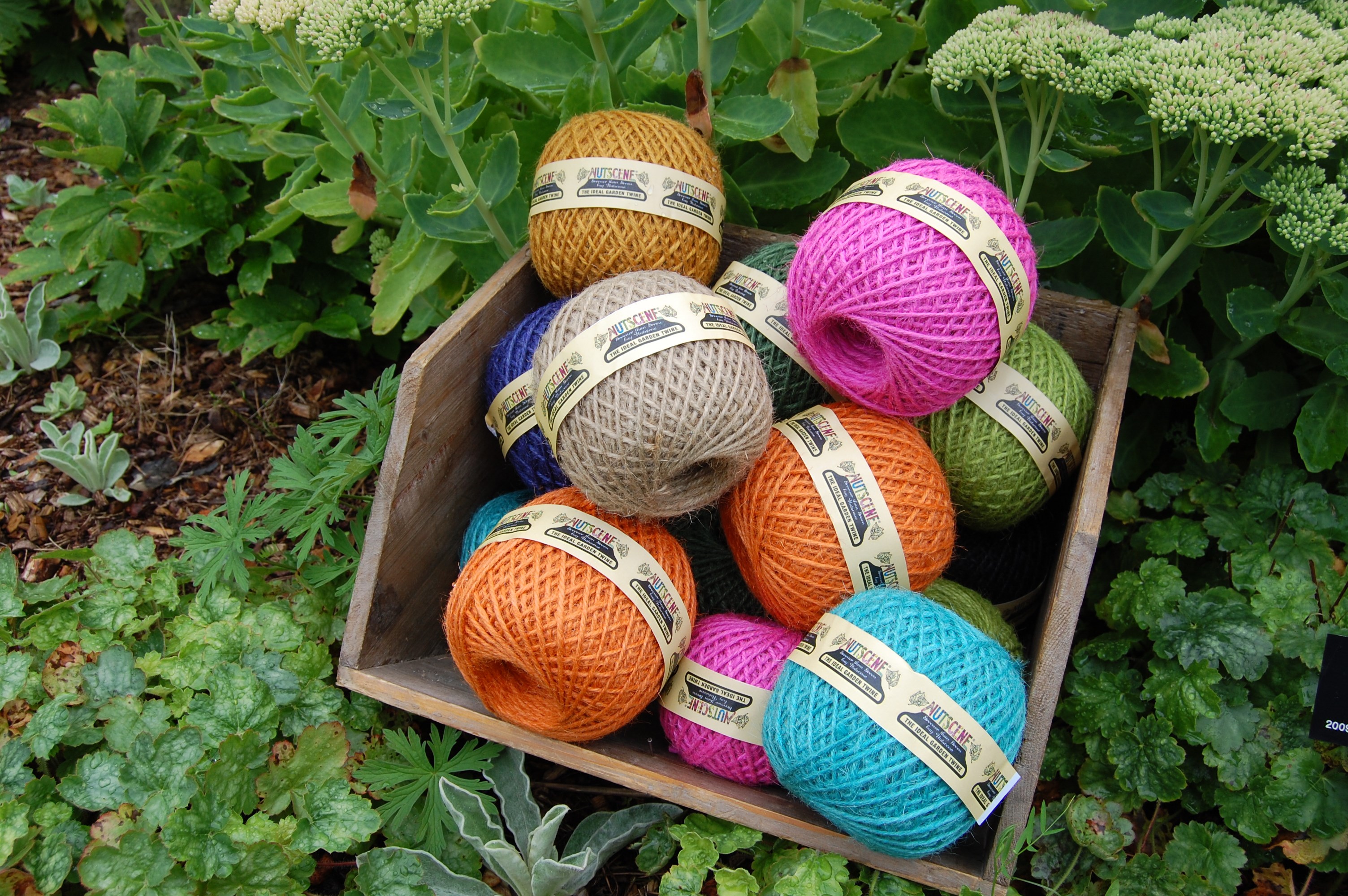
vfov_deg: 39.9
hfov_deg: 57.3
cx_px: 674
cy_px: 448
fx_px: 1235
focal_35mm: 33
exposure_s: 1/250
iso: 200
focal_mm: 22
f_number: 8
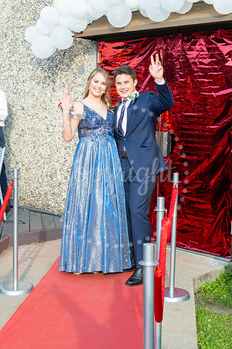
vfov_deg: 33.5
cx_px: 114
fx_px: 579
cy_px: 172
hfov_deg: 22.7
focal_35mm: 60
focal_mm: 35
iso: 160
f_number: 8
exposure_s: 1/250
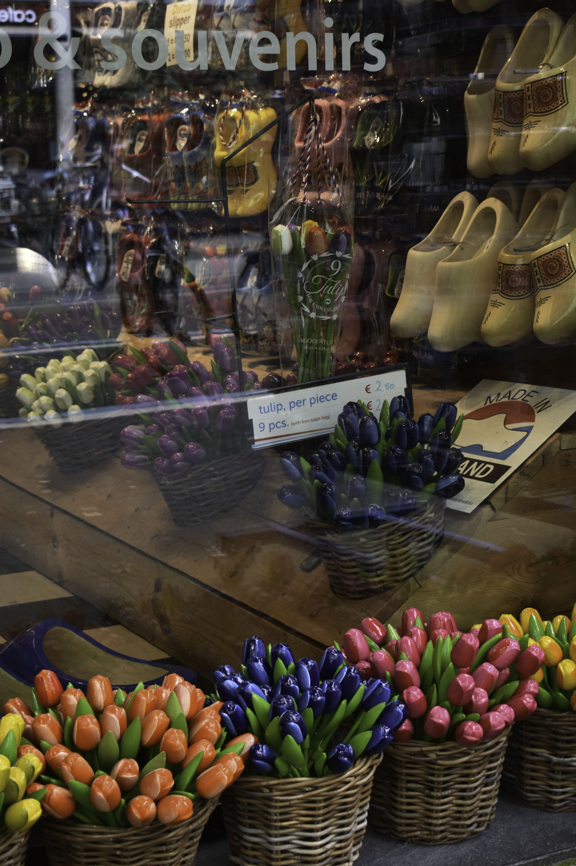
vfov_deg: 30.1
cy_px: 389
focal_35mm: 67
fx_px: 1611
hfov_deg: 20.3
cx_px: 326
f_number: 5.6
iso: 400
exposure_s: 1/125
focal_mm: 38
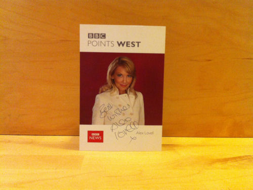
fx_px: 256
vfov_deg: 40.7
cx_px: 126
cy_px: 95
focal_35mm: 35
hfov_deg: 52.6
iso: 320
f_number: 2.8
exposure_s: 1/17
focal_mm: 3.85
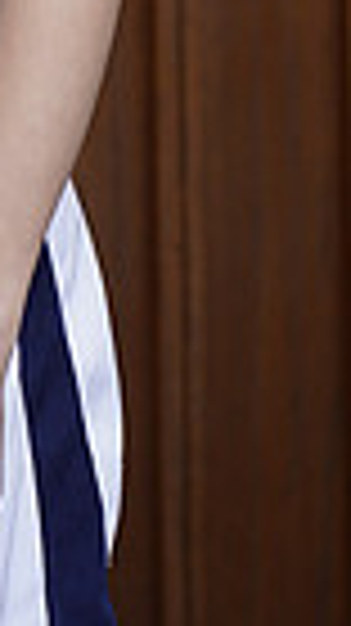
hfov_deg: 3.2
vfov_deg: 5.7
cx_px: -292
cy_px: -540
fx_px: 6166
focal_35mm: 372
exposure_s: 1/250
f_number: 5.6
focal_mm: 85
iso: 200
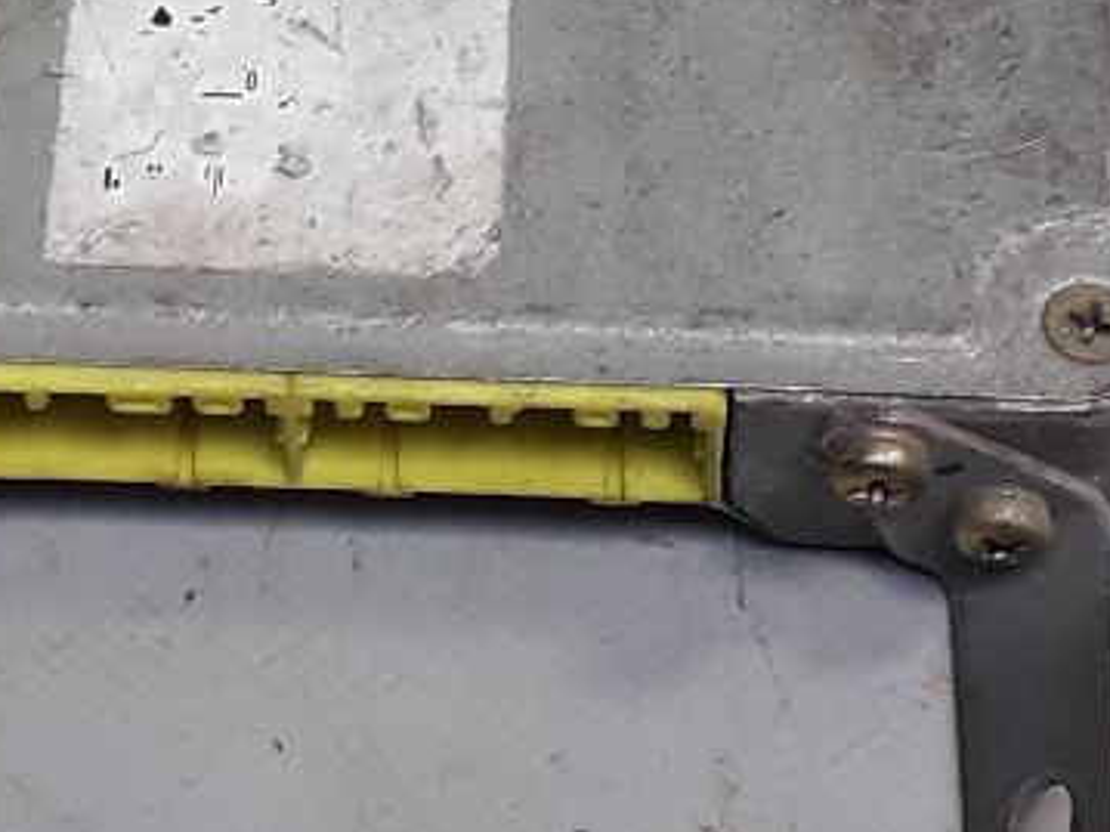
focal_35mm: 77
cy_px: -118
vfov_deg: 18.3
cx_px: 204
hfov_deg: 24.9
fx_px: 2468
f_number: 1.9
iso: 64
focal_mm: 3.6
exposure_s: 1/50
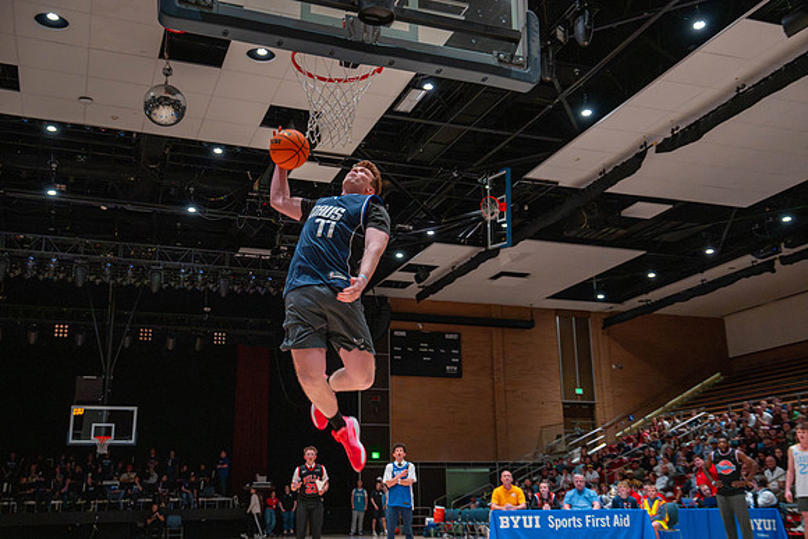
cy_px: 270
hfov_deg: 51.9
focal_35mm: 37
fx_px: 831
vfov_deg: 36.0
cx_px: 404
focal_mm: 37
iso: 6400
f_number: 3.2
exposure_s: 1/400
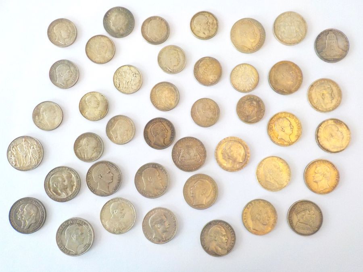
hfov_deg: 60.0
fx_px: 315
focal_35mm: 30
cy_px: 136
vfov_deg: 46.8
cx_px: 182
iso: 400
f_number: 3.3
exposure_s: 1/30
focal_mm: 4.1
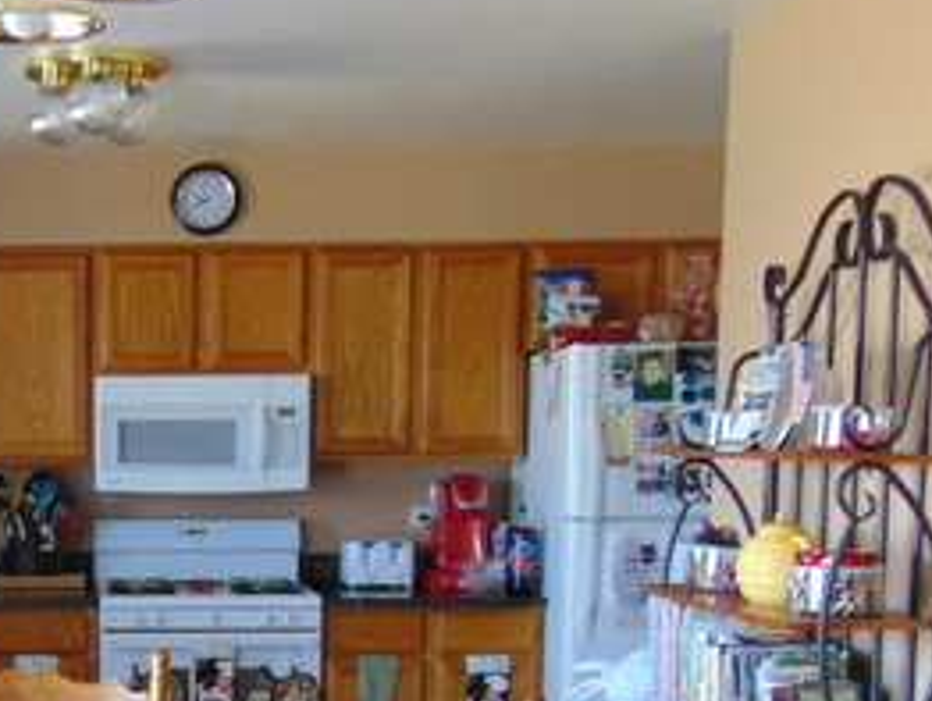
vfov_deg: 23.2
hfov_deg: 29.6
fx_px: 1644
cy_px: 683
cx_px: 4
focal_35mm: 61
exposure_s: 1/30
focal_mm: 4.5
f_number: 3
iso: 320
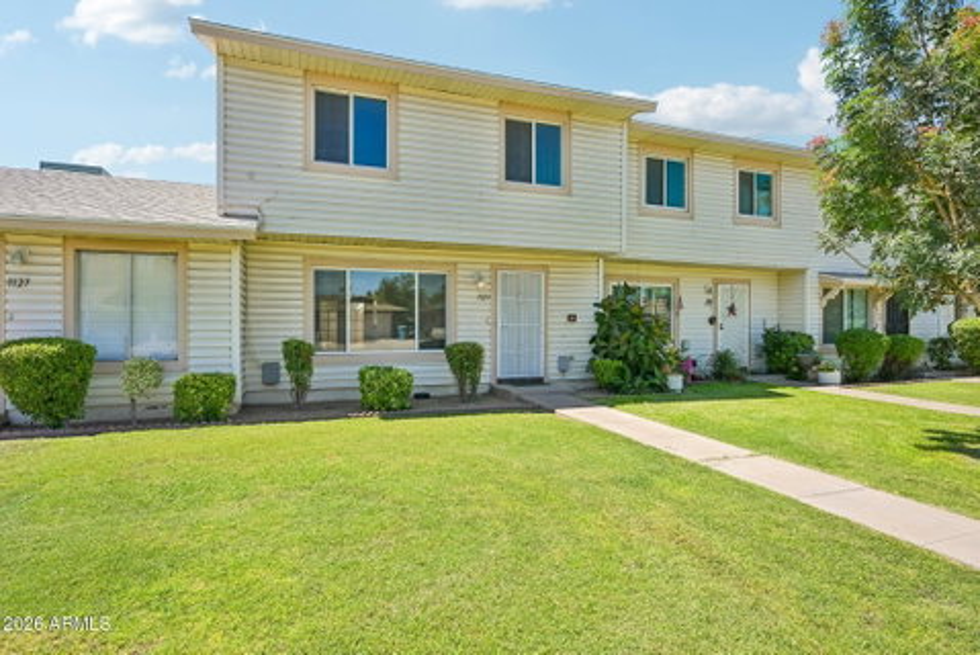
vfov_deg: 64.6
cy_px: 328
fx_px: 518
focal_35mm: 19
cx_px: 490
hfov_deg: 86.9
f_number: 8
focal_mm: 19
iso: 640
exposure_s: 1/1250
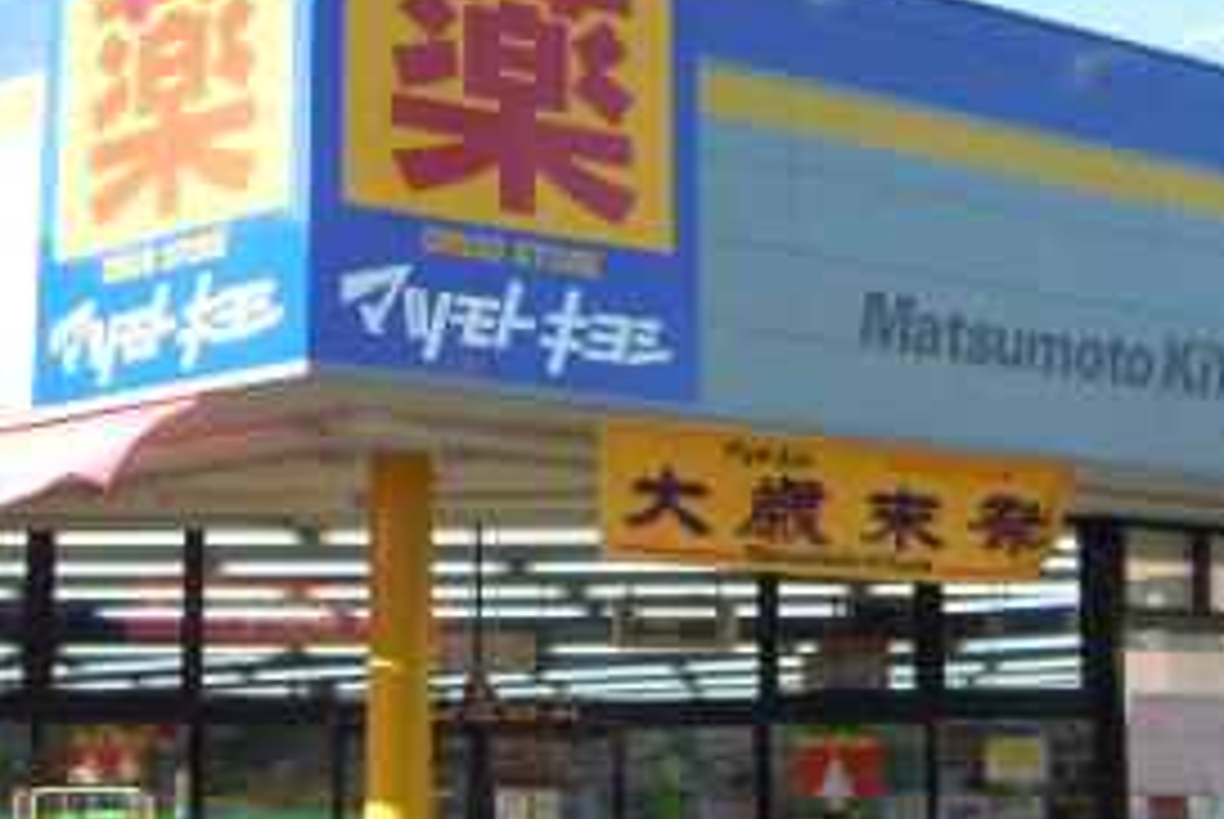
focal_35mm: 88
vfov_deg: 15.5
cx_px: 536
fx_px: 2995
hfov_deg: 23.1
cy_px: 292
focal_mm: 6.4
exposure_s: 1/500
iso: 100
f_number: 3
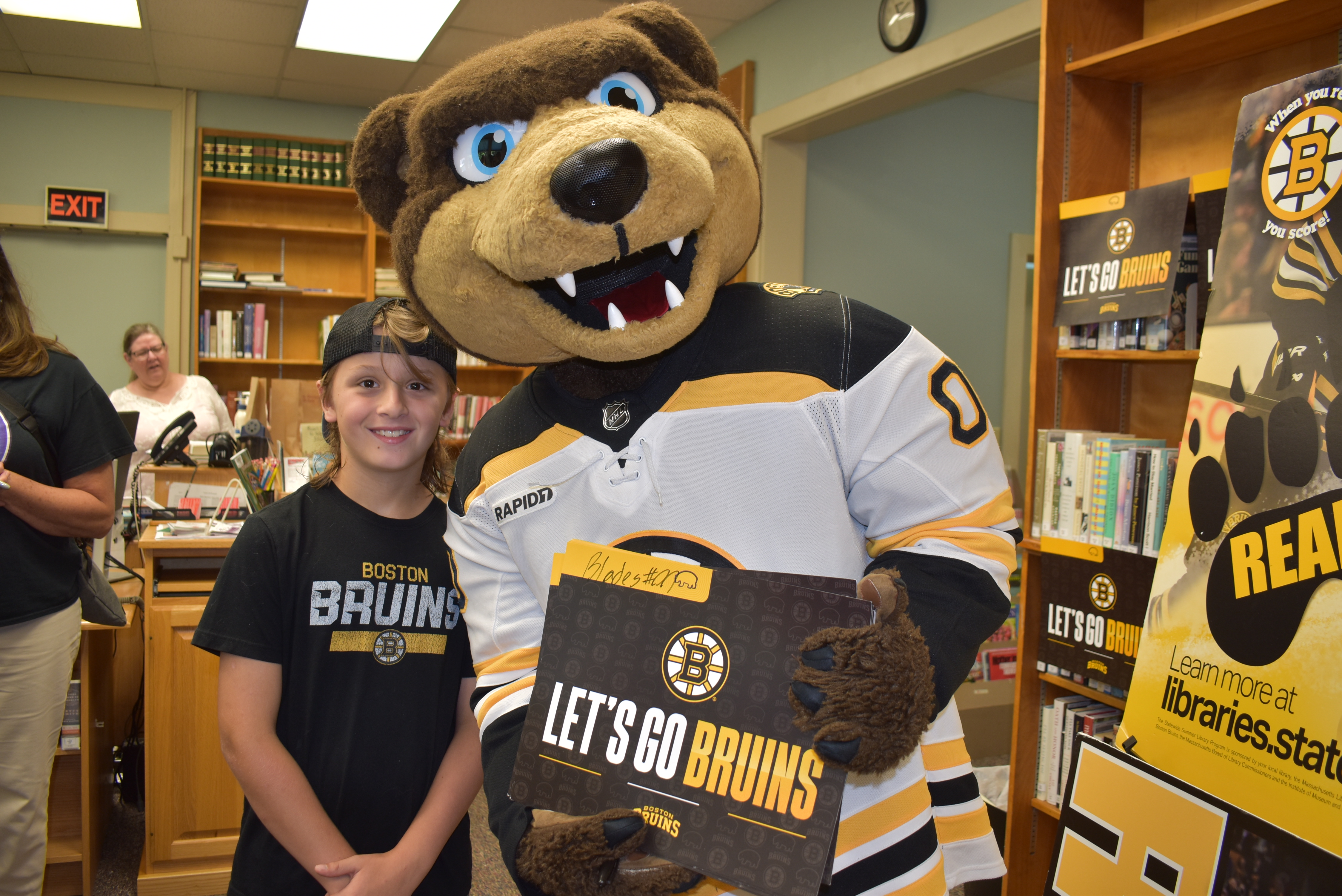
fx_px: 1119
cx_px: 671
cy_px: 448
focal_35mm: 30
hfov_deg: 61.9
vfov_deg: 43.6
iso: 200
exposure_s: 1/30
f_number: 3.5
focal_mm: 20
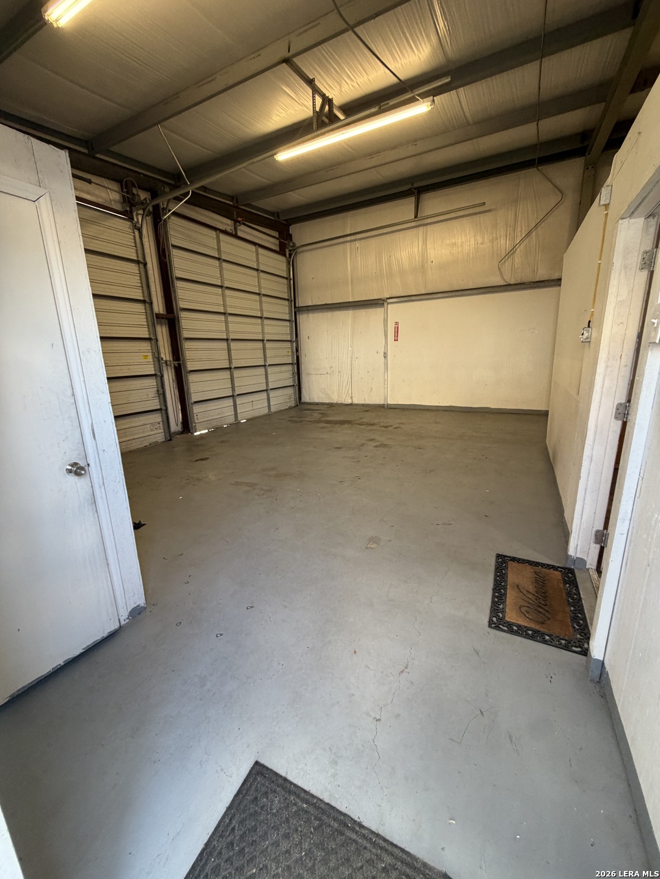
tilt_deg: -12.0
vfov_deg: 102.1
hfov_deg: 85.7
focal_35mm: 14
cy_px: 440
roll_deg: +2.9
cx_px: 330
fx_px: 356
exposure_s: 1/60
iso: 160
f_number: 2.2
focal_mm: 2.22
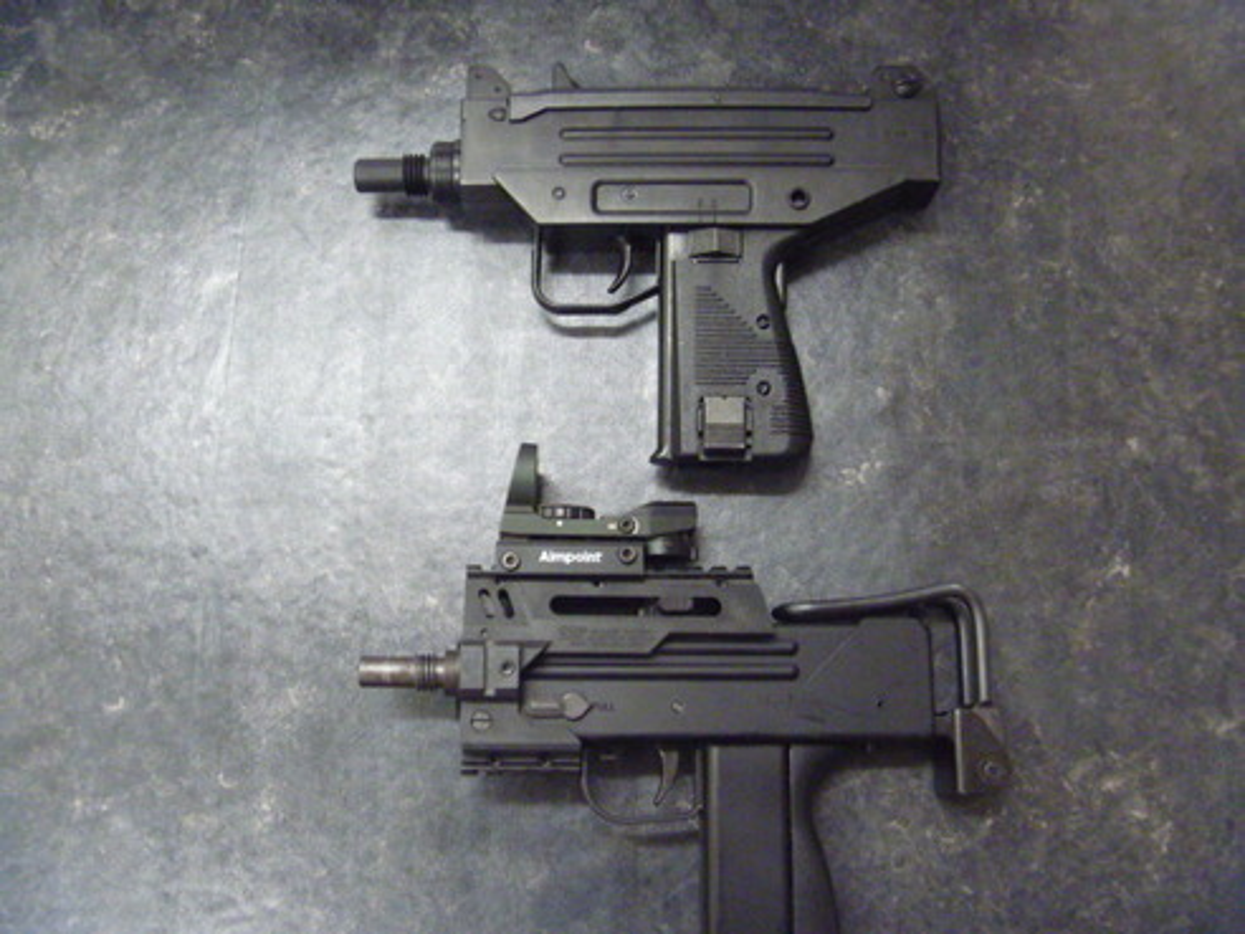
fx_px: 1259
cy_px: 467
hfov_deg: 52.6
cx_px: 622
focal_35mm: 35
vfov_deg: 40.7
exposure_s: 1/15
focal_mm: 6.3
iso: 800
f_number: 3.5
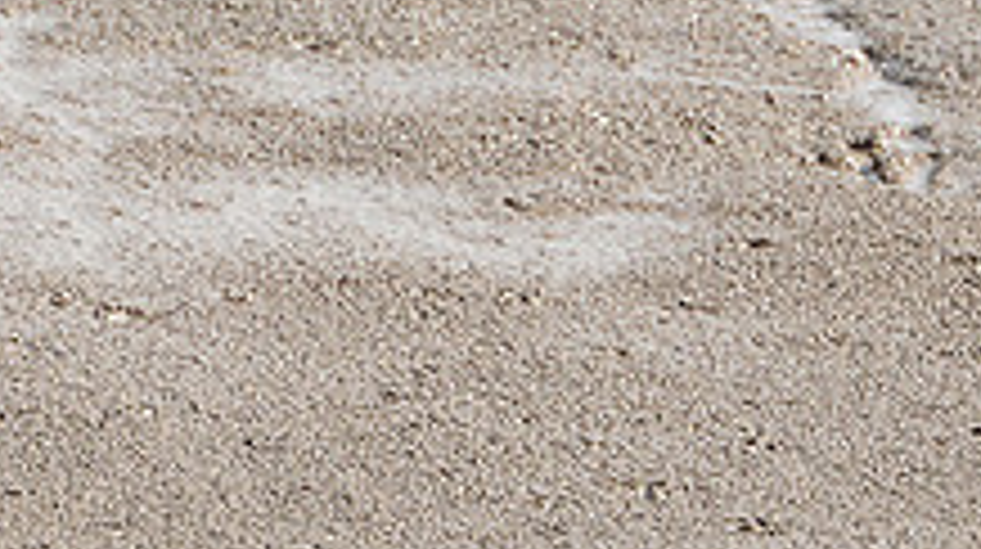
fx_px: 85631
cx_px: 1083
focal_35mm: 3296
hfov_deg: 0.7
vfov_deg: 0.4
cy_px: 768
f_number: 6.3
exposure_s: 1/1600
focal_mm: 400
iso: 400
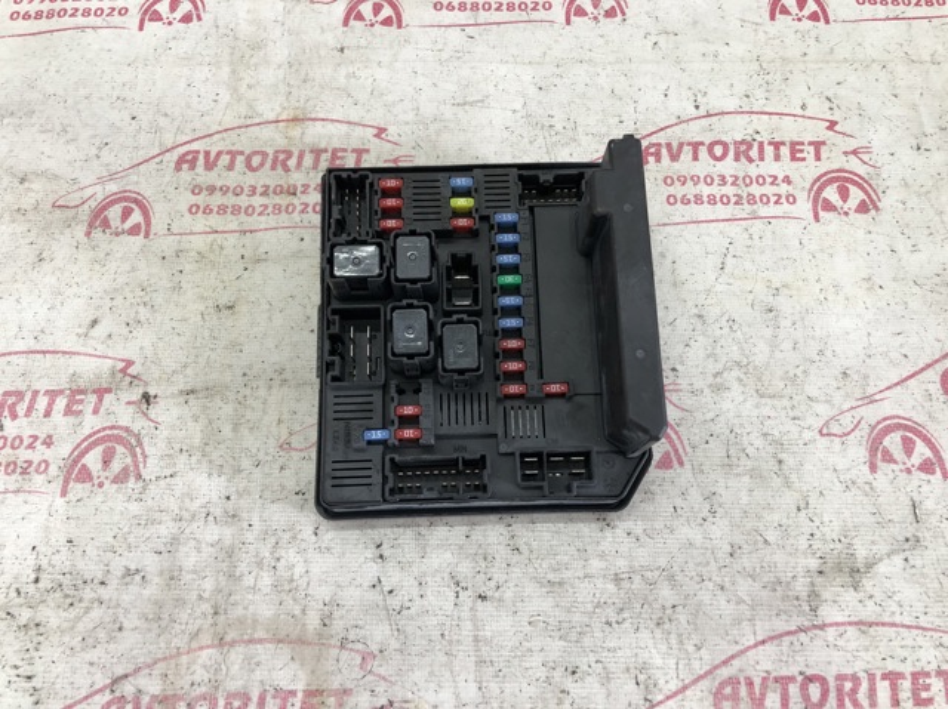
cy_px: 354
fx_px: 766
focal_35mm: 28
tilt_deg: -67.6
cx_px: 474
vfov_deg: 49.7
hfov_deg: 63.5
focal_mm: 4
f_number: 1.8
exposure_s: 1/25
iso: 32
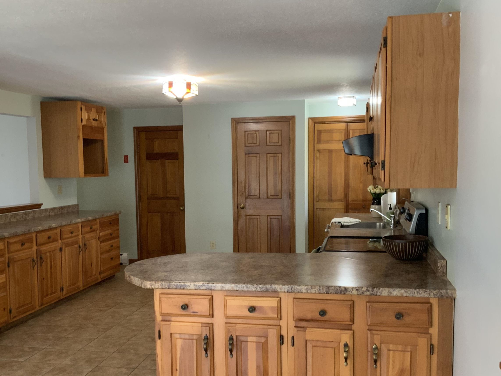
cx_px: 224
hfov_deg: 47.8
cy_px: 221
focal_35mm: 39
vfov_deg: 36.7
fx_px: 564
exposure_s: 1/60
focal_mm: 3
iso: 125
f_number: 1.8
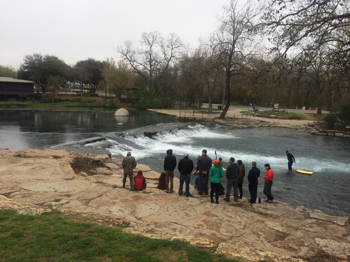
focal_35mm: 29
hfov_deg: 61.7
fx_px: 293
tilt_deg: -7.3
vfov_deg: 48.2
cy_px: 131
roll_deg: -1.0
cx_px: 175
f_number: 2.2
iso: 32
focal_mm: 4.15
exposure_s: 1/672
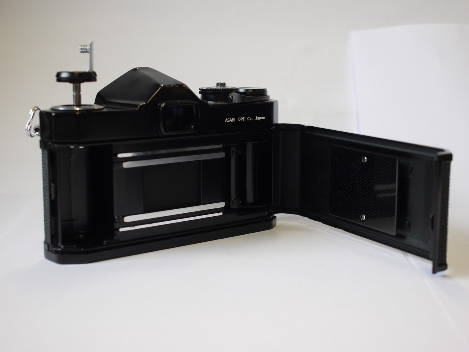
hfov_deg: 32.2
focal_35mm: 60
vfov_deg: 24.4
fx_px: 813
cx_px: 234
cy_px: 176
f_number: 4.5
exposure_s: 1/125
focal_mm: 30
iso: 400
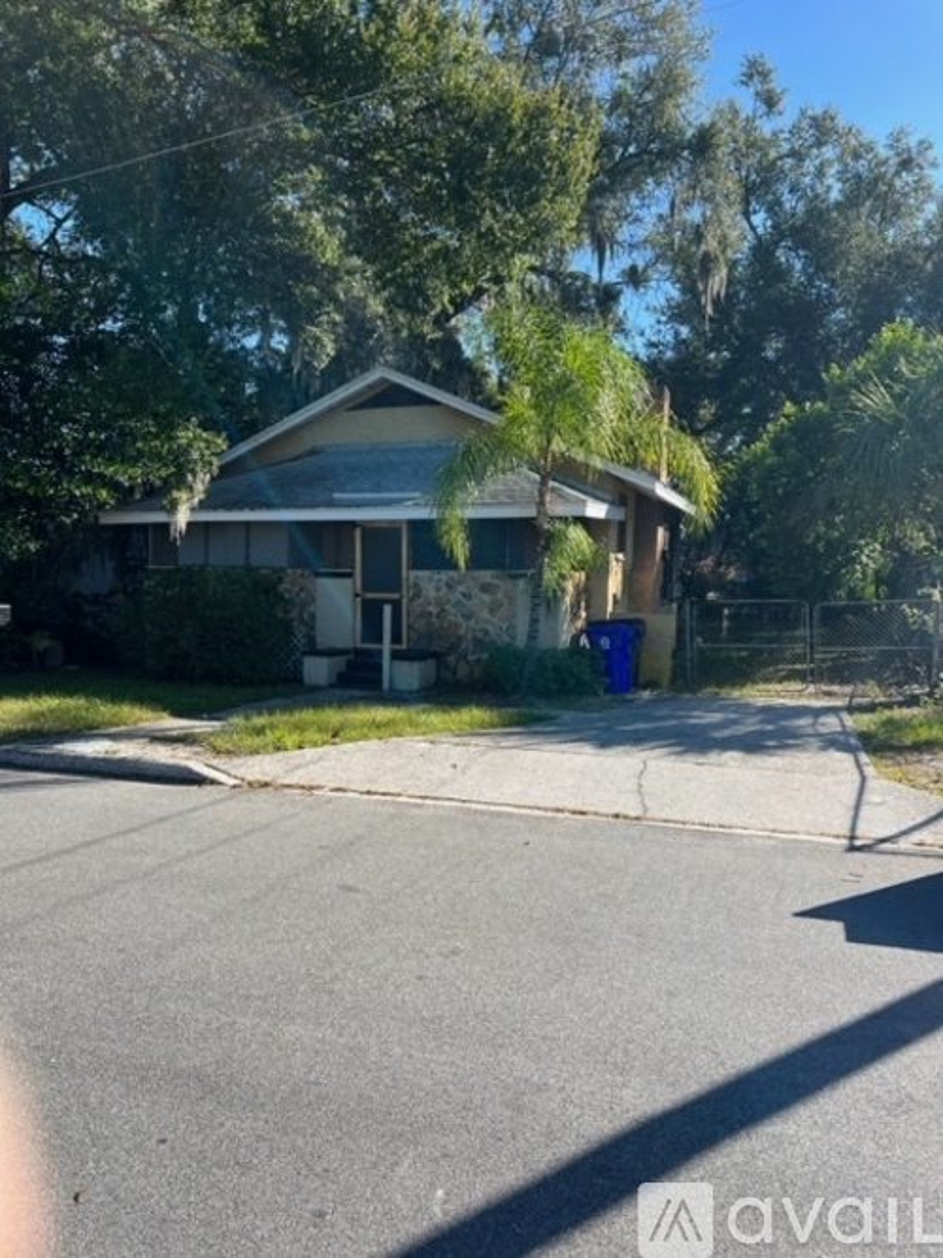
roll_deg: +1.1
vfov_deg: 67.3
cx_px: 472
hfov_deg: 53.0
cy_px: 629
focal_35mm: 26
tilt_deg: -5.2
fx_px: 945
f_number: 1.5
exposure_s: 1/1869
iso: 50
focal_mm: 5.7
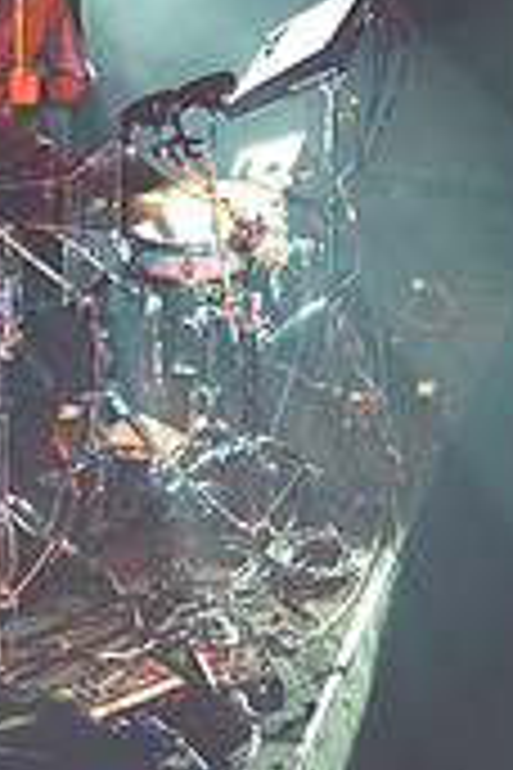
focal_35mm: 500
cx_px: 171
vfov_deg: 4.1
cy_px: 779
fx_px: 10687
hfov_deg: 2.7
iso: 1600
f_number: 4
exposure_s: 1/160
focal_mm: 190
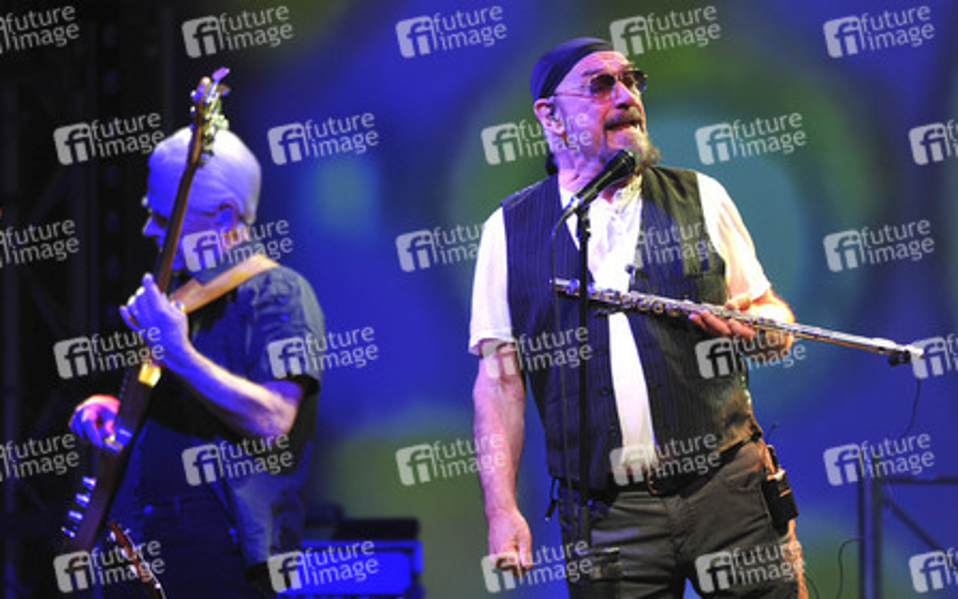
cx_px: 479
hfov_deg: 4.1
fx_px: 13368
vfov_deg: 2.6
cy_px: 300
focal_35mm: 512
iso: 1600
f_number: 4
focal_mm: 500
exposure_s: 1/200
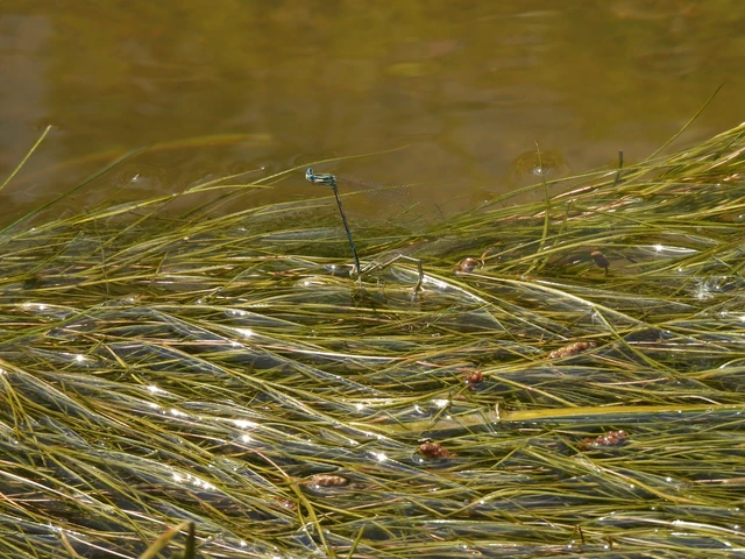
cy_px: 280
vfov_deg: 1.5
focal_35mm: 1000
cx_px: 372
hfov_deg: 2.0
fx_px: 21522
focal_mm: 178
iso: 100
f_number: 6.3
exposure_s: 1/250
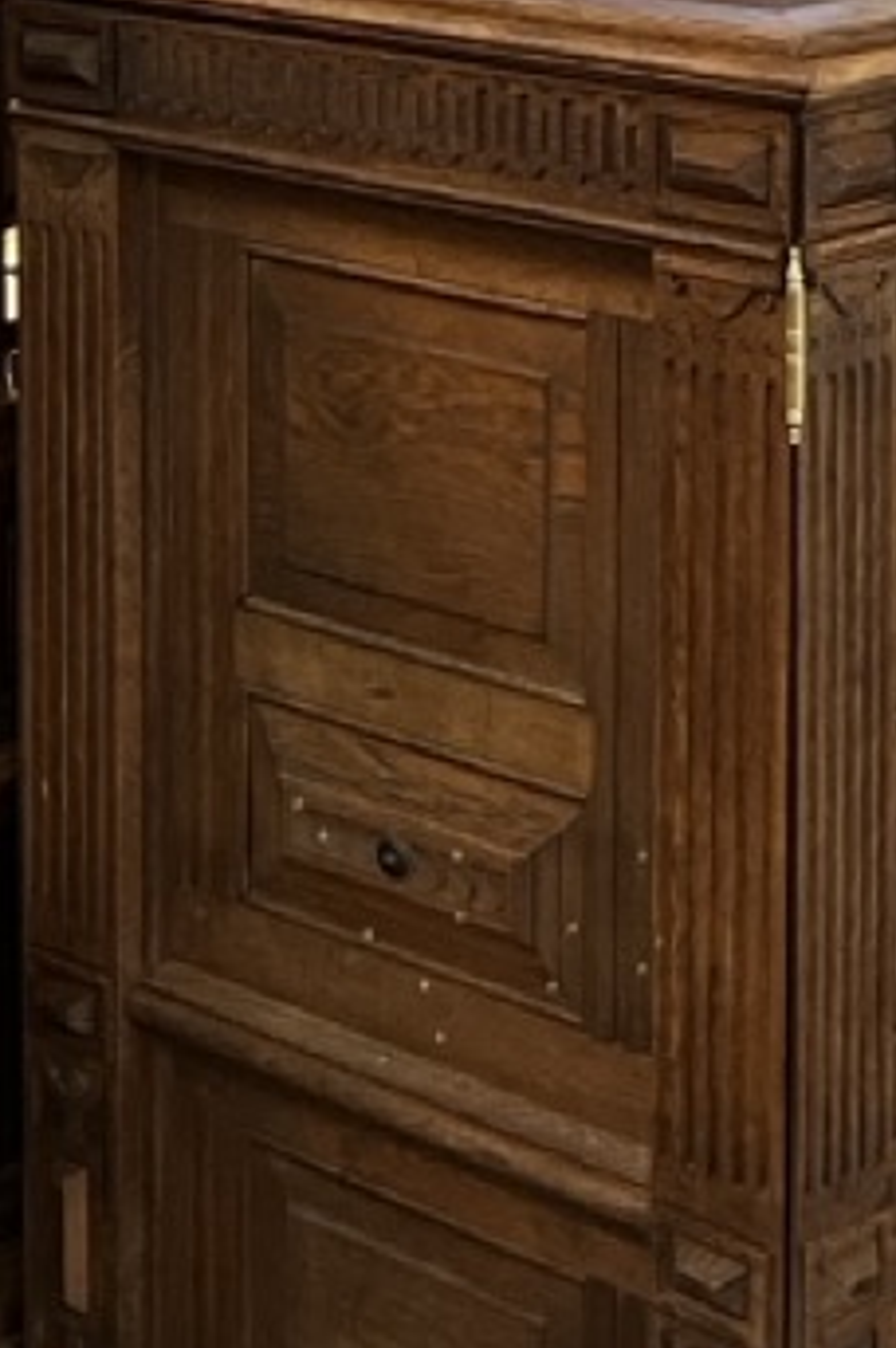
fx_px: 3778
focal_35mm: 101
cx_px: 83
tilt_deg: -2.2
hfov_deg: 13.4
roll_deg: +0.3
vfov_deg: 19.2
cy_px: -220
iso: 500
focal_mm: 5.1
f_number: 1.6
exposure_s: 1/33
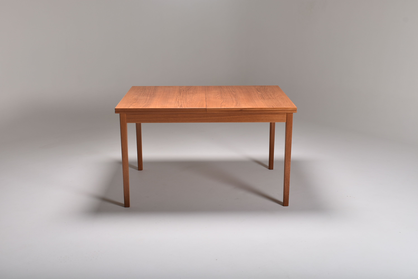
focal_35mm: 42
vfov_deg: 31.9
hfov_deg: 46.4
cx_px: 209
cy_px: 140
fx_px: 488
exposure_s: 1/200
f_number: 11
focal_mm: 28
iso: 100
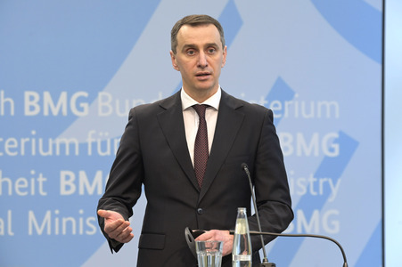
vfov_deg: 5.5
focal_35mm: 250
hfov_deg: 8.2
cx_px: 201
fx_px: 2790
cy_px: 134
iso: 2500
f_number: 6.3
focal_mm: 250
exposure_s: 1/200
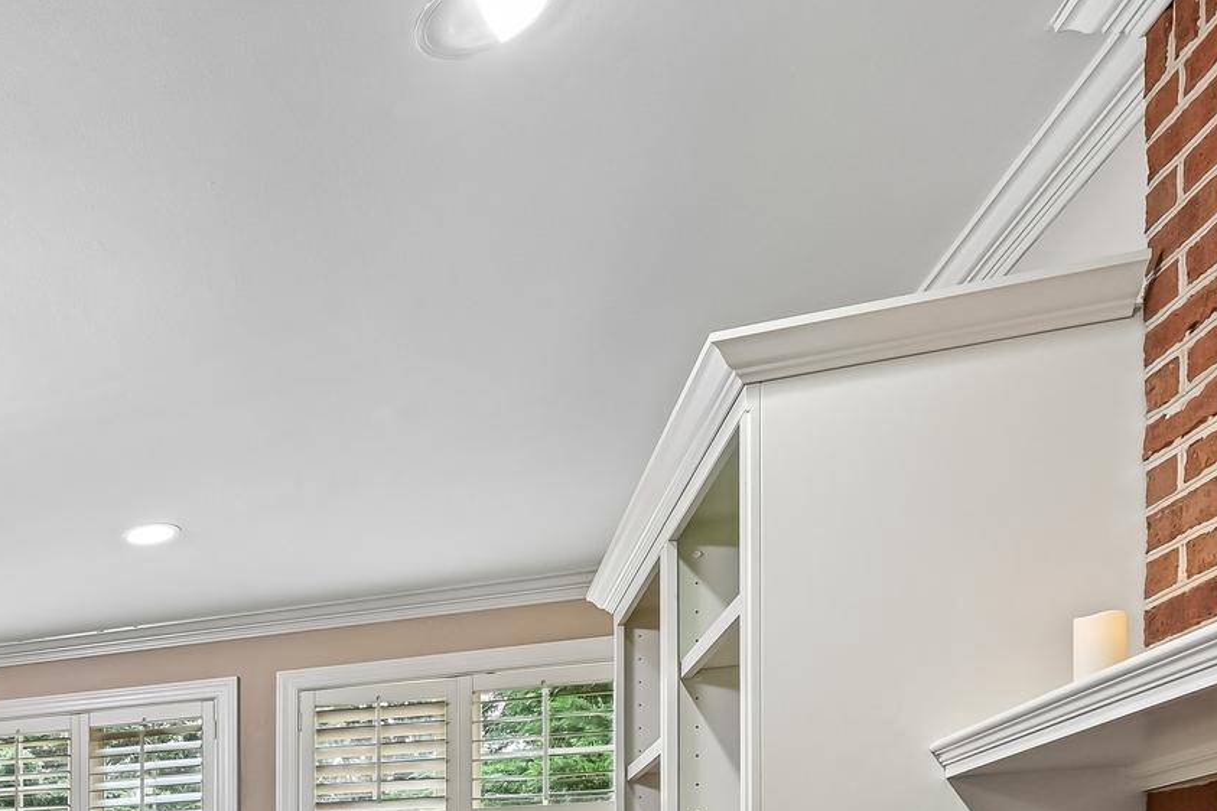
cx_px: -204
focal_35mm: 34
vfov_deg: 32.5
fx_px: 1149
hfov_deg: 41.0
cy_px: 959
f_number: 8
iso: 360
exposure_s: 1/15
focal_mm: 14
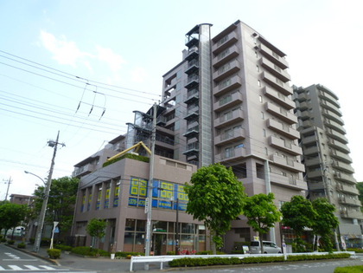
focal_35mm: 24
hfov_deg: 71.6
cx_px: 182
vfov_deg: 56.8
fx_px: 252
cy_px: 136
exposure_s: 1/250
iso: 80
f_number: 3.5
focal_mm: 4.3
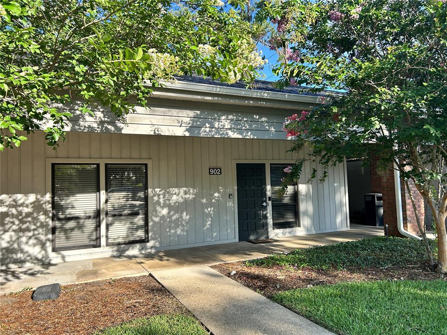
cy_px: 168
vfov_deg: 53.1
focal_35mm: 26
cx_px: 224
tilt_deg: +2.8
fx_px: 336
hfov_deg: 67.3
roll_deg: +1.8
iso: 50
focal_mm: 5.7
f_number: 1.5
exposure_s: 1/1089
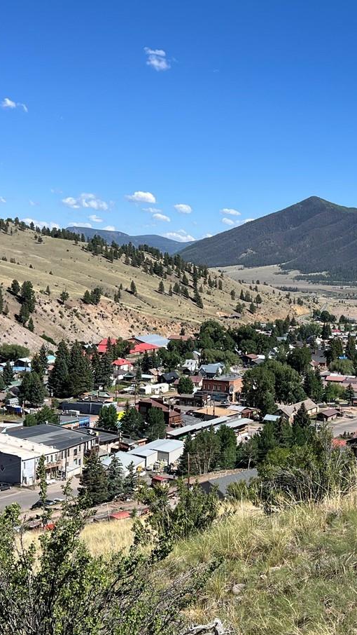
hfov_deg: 23.7
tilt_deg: -6.4
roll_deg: -1.3
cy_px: 353
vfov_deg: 41.3
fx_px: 841
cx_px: 275
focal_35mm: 50
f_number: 1.5
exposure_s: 1/4274
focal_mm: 5.7
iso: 50
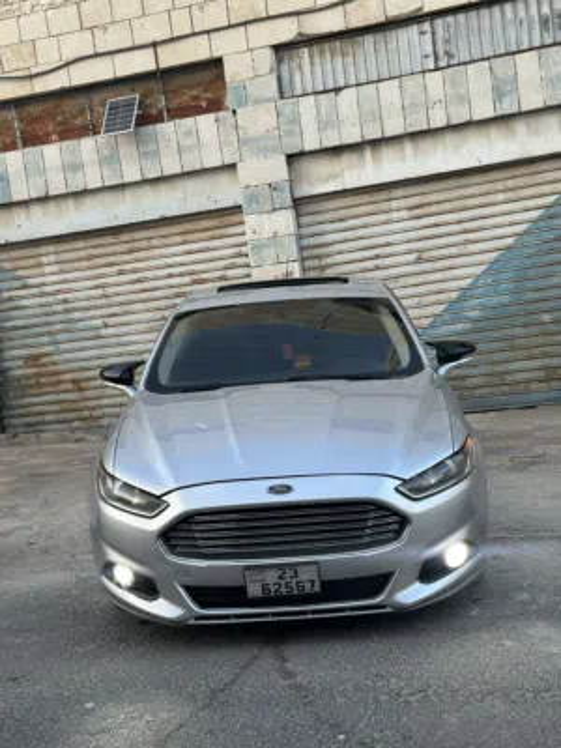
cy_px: 374
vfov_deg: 39.7
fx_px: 1037
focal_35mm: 48
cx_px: 280
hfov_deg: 30.3
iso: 80
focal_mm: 6.86
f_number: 1.78
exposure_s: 1/276
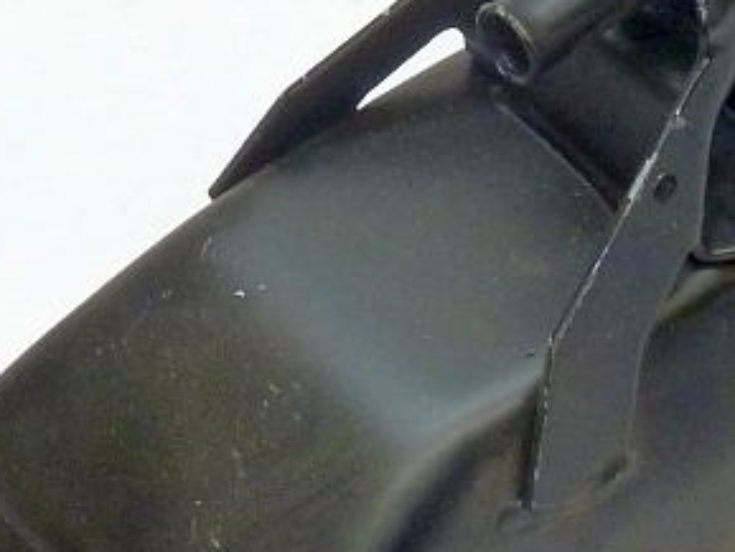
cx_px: 581
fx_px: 3569
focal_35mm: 168
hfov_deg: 11.7
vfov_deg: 8.8
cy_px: 598
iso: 400
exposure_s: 1/15
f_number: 3.8
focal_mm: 8.5
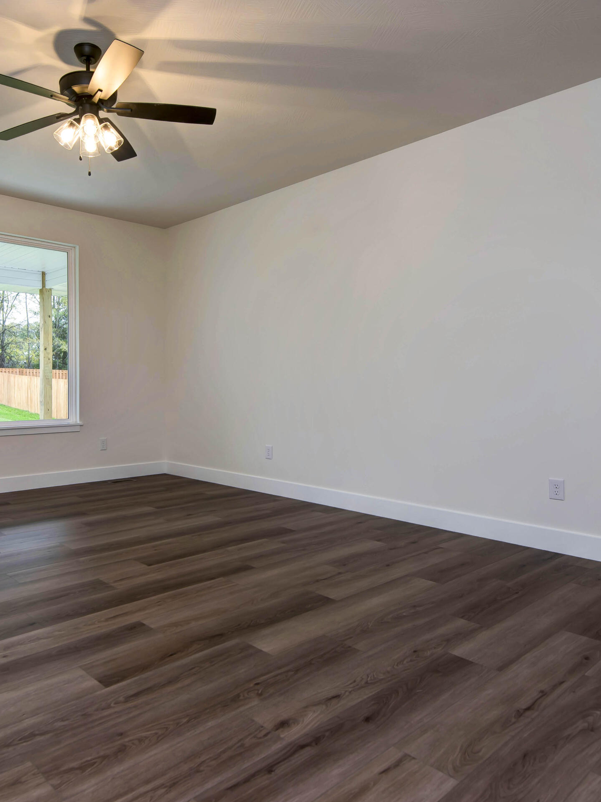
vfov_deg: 71.6
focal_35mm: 24
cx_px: 212
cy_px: 387
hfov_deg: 55.9
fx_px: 556
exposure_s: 1/25
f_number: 6.3
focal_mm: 16
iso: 125
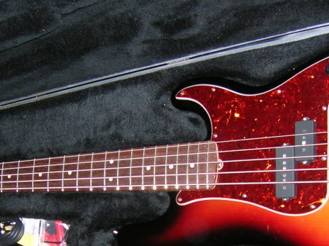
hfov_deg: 26.0
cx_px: 137
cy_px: 206
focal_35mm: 75
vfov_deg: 19.4
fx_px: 712
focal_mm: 5.7
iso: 117
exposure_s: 1/60.1
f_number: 2.9
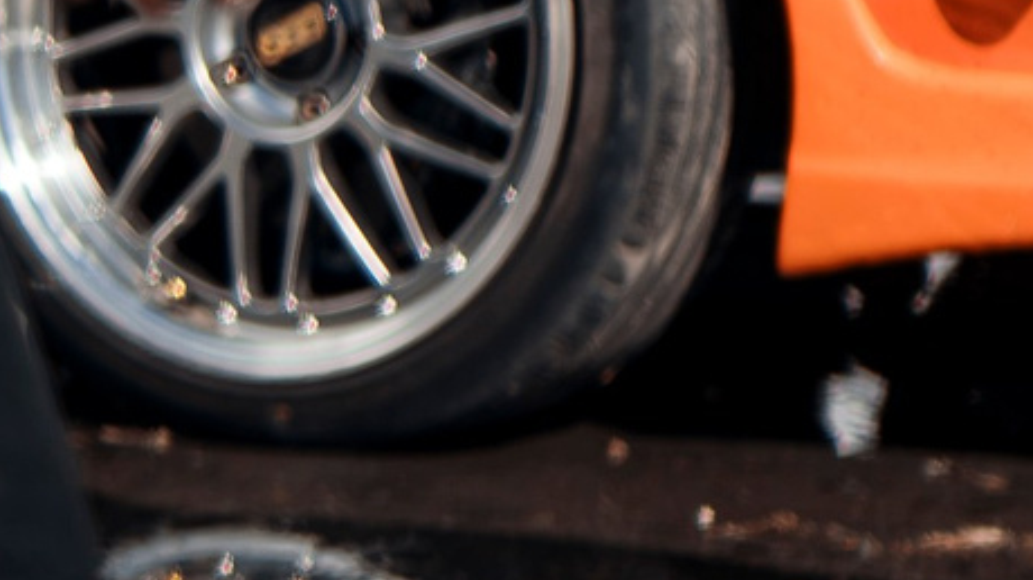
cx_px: 1736
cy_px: -348
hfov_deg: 4.3
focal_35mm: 496
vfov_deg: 2.4
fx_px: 13576
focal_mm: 85
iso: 100
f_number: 1.8
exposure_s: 1/200
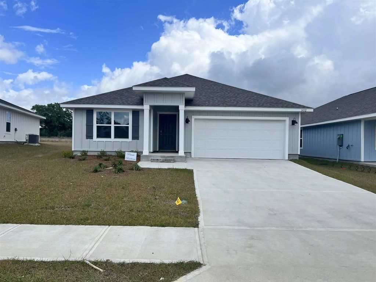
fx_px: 282
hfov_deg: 67.3
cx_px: 188
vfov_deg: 53.1
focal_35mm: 26
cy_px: 141
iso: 50
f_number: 1.6
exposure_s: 1/4854
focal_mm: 5.1
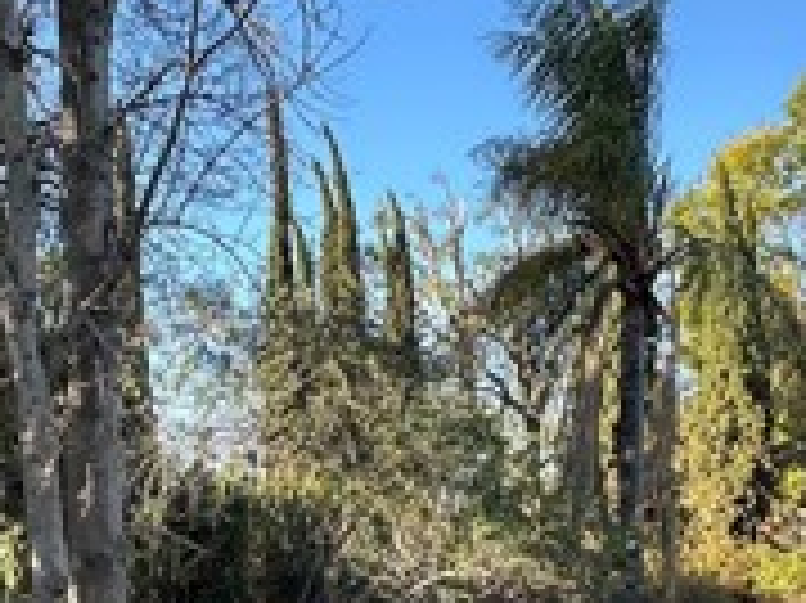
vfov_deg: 26.7
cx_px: 329
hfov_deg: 38.1
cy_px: 666
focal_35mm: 50
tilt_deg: -1.2
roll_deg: -0.1
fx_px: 1163
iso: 40
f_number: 2.2
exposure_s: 1/163
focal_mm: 2.22
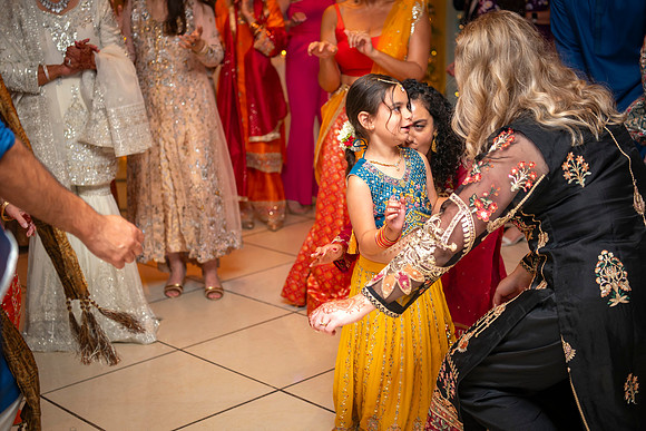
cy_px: 215
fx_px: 992
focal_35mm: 55
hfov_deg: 36.1
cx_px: 320
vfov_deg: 24.5
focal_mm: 52
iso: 800
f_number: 2.8
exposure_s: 1/160
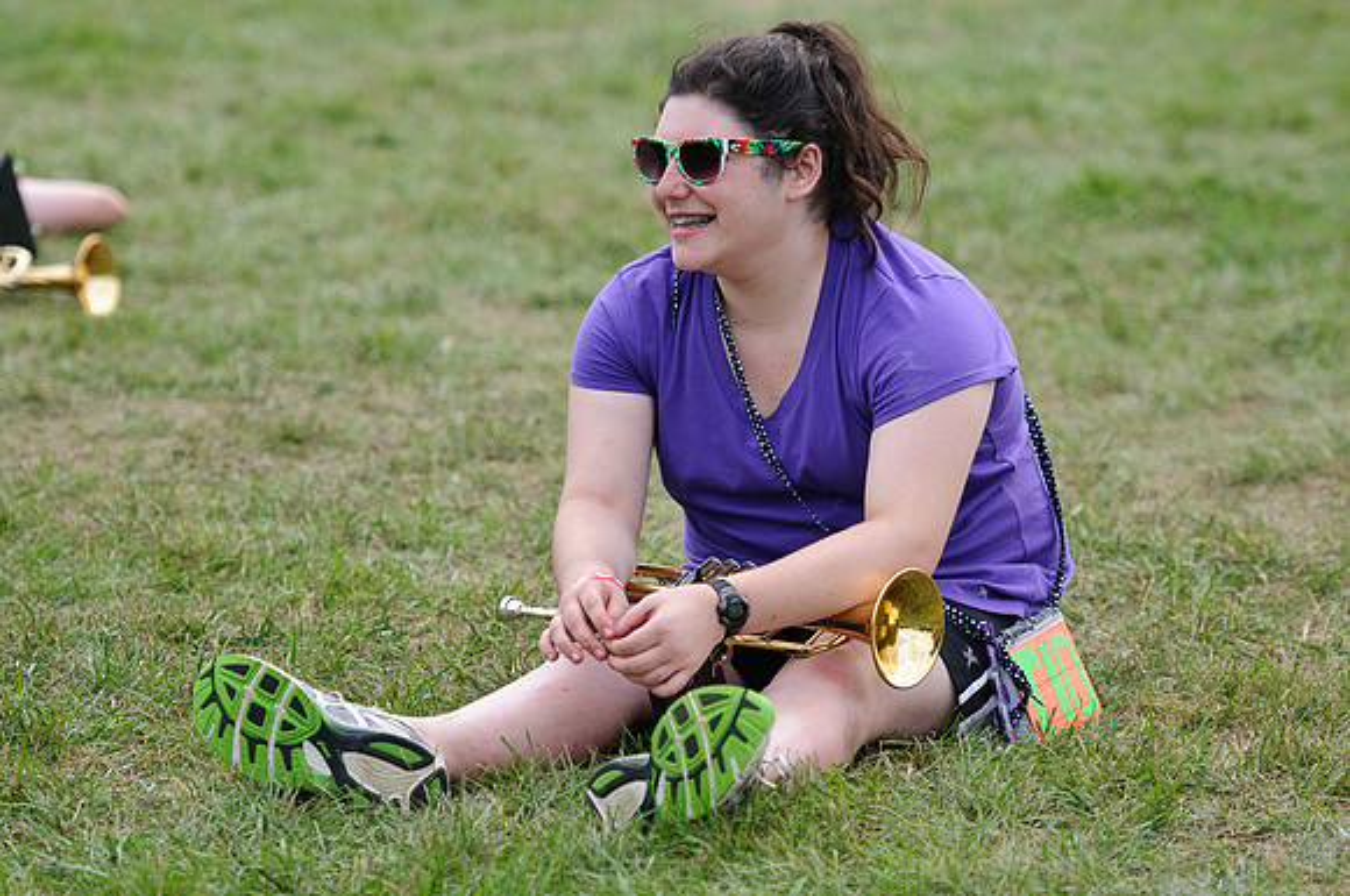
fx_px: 7021
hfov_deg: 11.0
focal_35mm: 188
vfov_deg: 7.3
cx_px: 675
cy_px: 448
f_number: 2.8
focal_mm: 125
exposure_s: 1/750
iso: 200
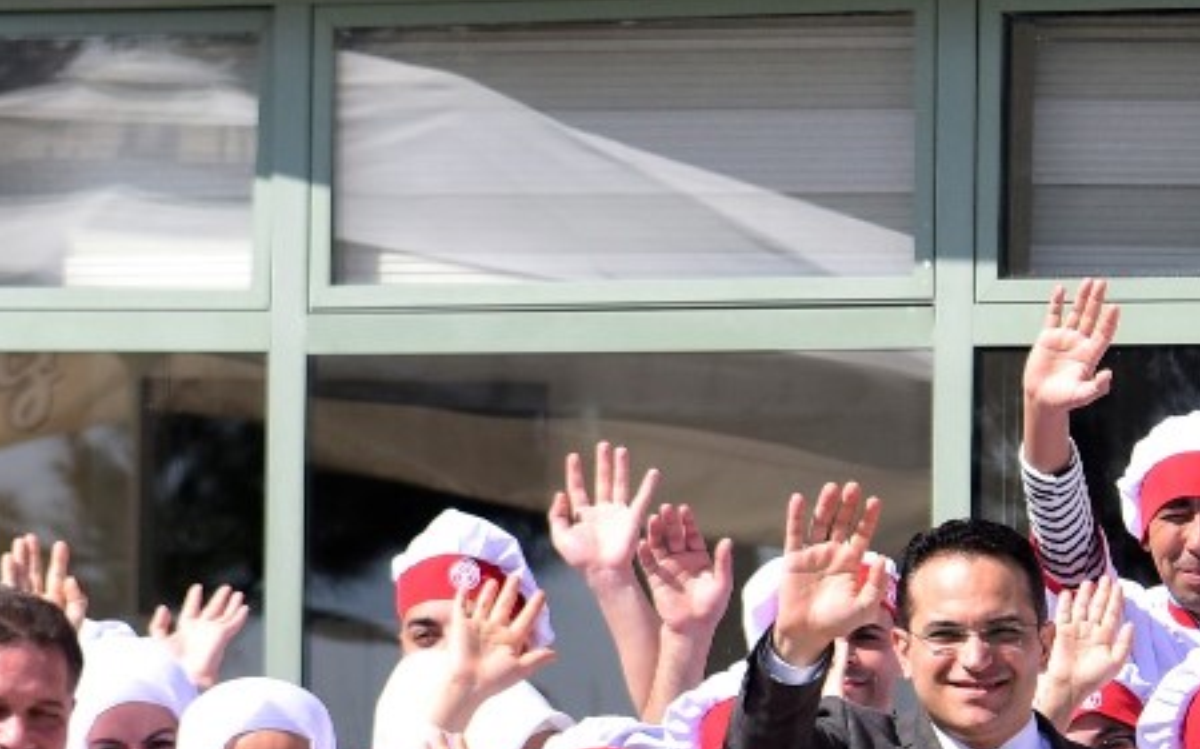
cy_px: 570
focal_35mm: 230
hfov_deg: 9.0
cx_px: 1440
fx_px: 7520
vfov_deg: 5.7
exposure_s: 1/3200
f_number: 3.5
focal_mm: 46
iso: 250
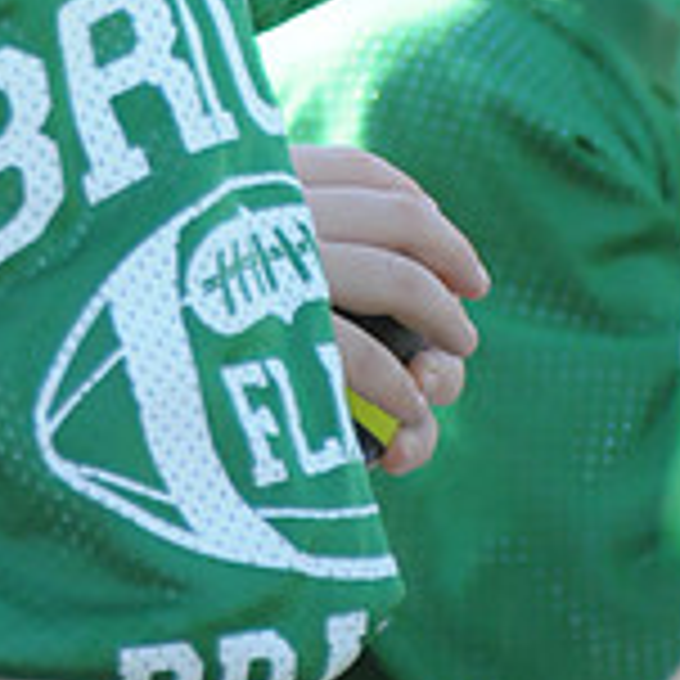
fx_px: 43472
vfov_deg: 0.9
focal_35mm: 1956
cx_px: 29
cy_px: -324
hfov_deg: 0.9
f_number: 4
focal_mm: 400
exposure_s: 1/2500
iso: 1600
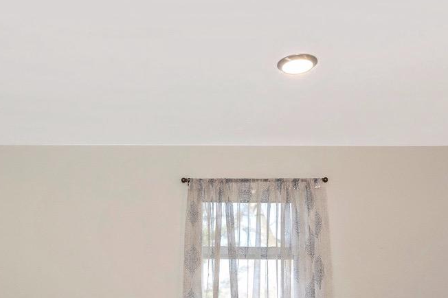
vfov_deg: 27.5
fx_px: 547
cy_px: 340
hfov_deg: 43.8
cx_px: 146
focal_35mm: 44
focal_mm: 14
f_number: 8
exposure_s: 1/60
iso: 320
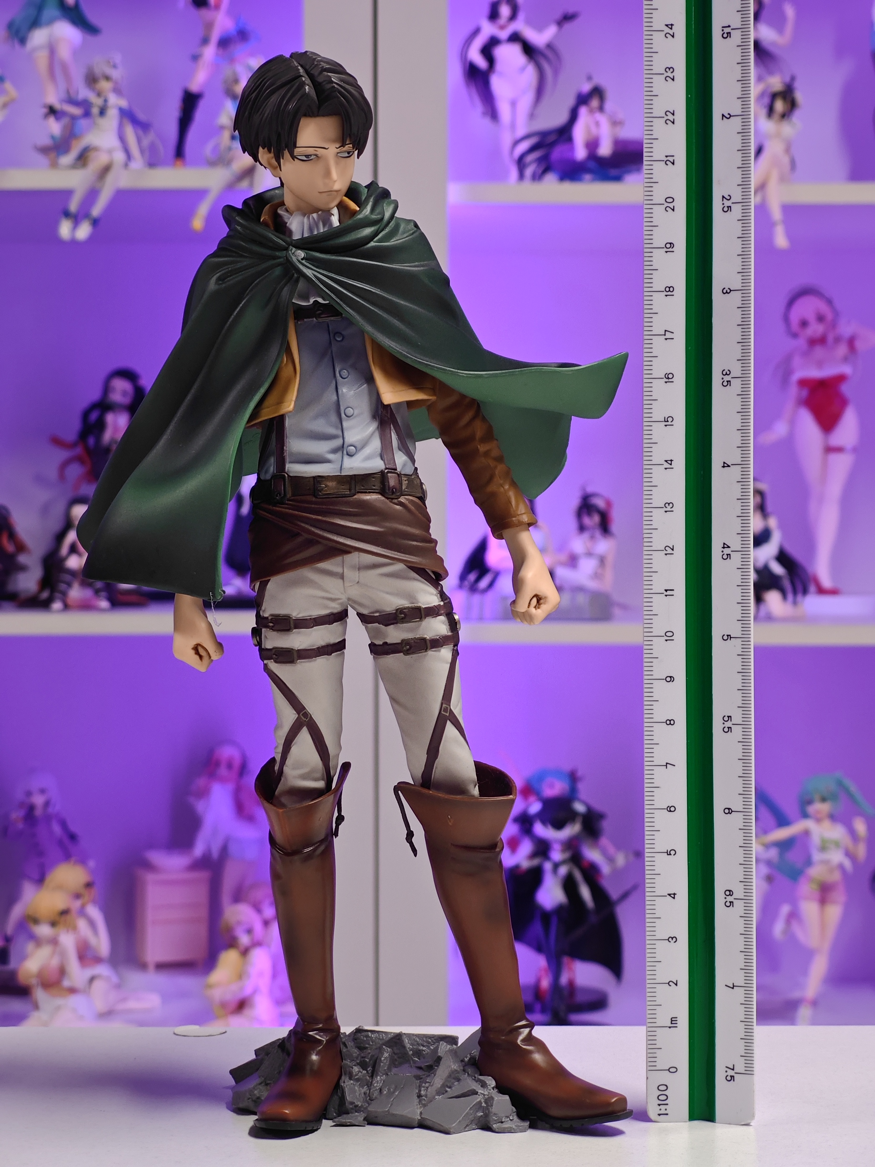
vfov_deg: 24.4
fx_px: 2696
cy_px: 584
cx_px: 438
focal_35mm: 80
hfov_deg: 18.4
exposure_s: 1/16.6
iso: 400
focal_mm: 7.48
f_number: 2.4
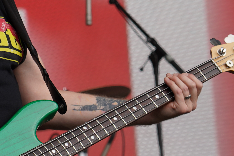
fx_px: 2424
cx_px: 21
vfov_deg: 3.7
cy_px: 17
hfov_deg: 5.5
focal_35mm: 373
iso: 100
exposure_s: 1/200
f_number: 4.5
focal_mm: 105
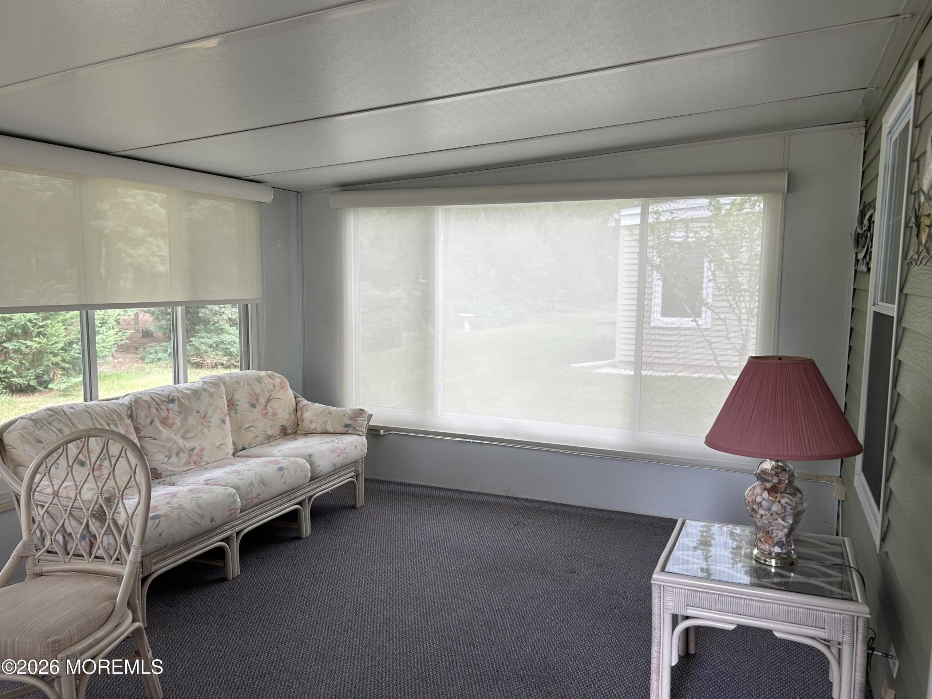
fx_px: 700
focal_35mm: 26
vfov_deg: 53.1
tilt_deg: -6.9
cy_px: 350
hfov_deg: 67.3
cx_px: 466
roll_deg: +0.1
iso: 40
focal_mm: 5.7
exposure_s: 1/173
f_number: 1.5
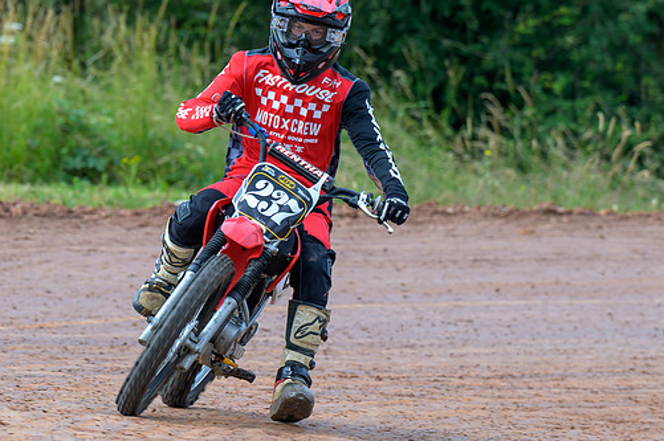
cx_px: 307
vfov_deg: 3.1
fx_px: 8071
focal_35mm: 438
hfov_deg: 4.7
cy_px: 210
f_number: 5
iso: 160
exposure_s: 1/320
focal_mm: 200
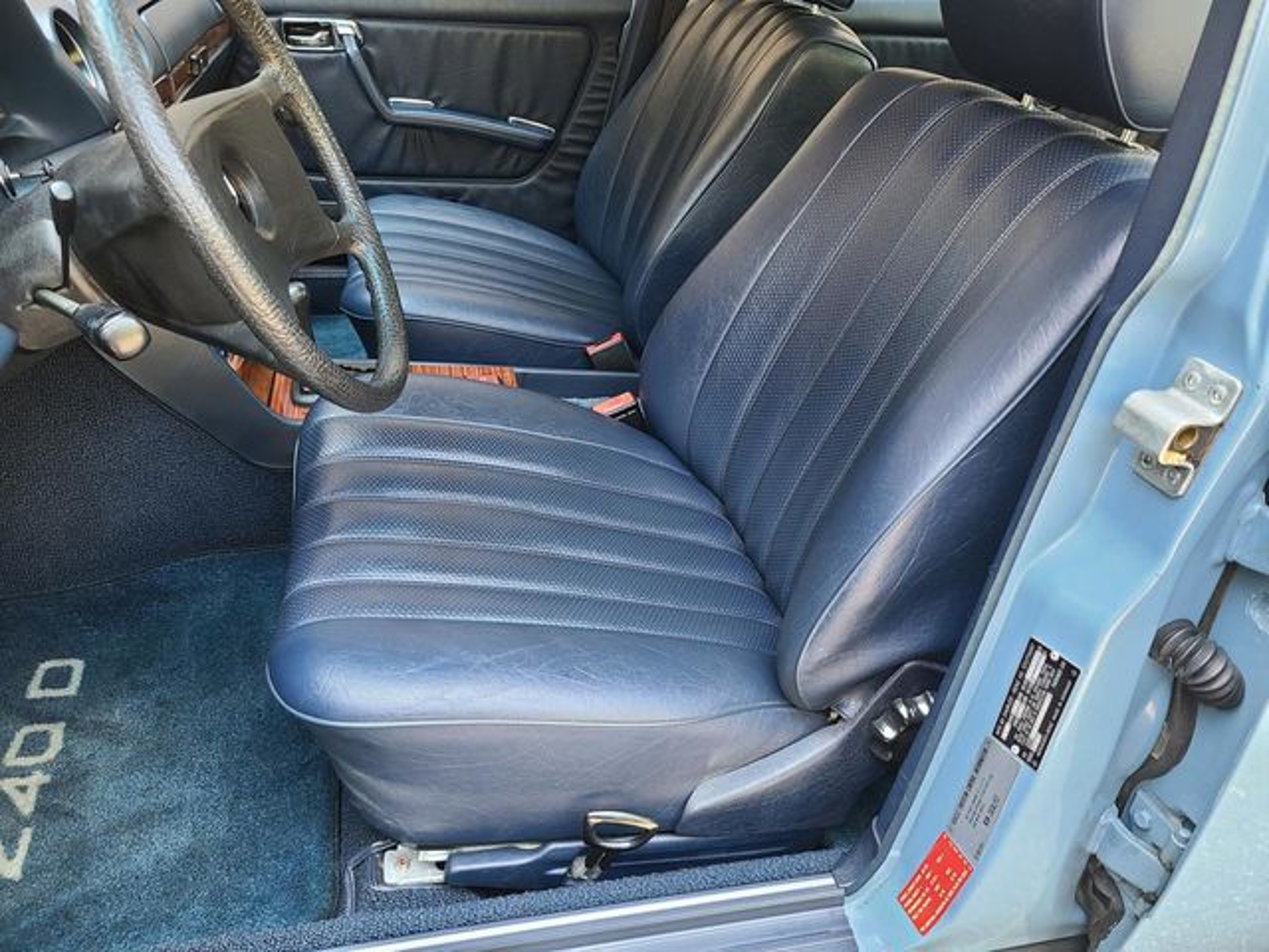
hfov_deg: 67.3
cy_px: 476
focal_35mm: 26
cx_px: 634
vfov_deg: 53.1
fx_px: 953
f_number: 1.8
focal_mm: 5.4
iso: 125
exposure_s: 1/59
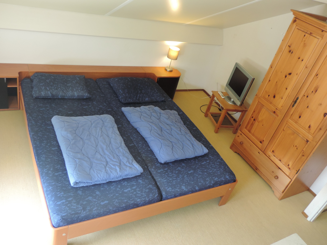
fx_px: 283
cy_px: 122
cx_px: 164
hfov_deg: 60.0
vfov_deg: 46.8
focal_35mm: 30
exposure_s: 1/20
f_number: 3.1
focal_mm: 5.3
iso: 400
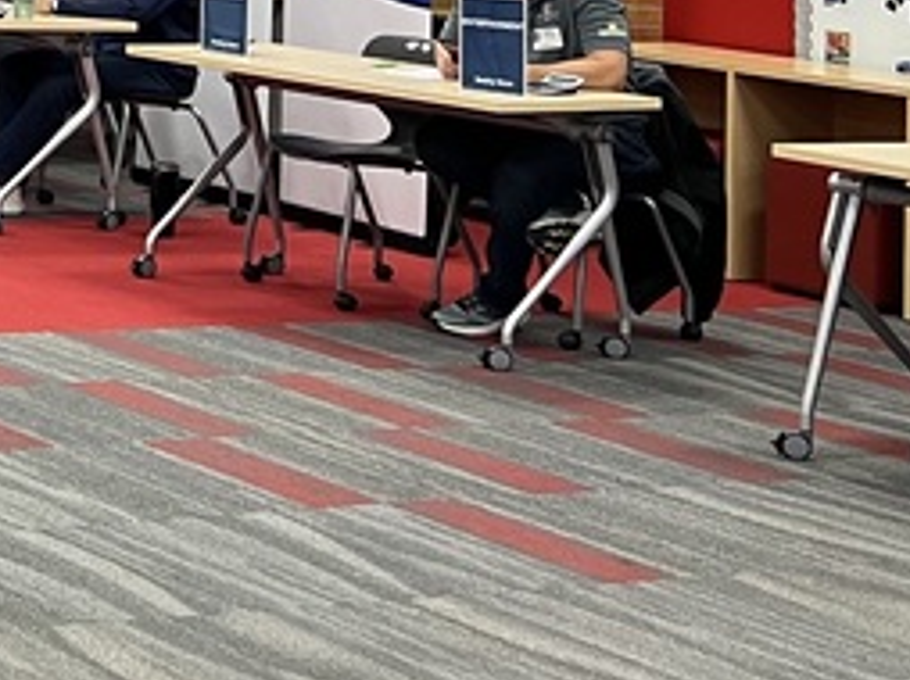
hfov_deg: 16.0
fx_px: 2758
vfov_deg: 13.3
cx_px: -717
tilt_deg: +1.2
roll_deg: -1.9
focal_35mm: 105
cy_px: -340
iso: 100
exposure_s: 1/60
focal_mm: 5.7
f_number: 1.5
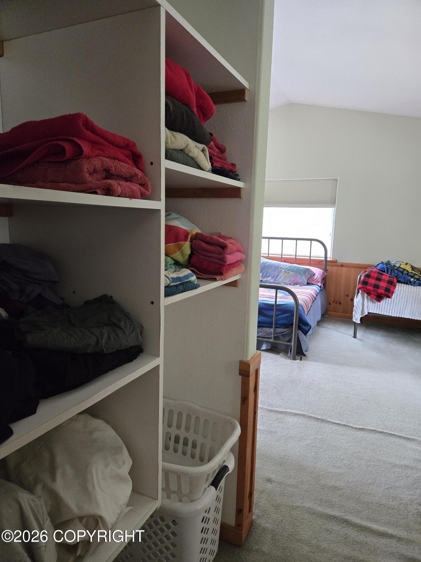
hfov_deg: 58.9
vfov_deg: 73.9
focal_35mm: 23
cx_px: 210
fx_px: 373
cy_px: 281
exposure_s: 1/120
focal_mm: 5.4
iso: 640
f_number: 1.8
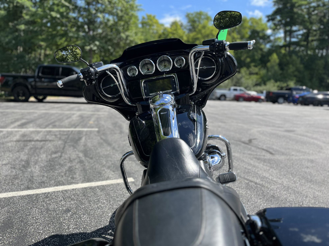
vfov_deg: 53.1
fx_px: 247
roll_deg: -3.1
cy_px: 123
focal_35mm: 26
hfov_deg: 67.3
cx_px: 164
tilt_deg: -7.2
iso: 50
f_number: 1.6
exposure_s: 1/1923
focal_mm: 5.1
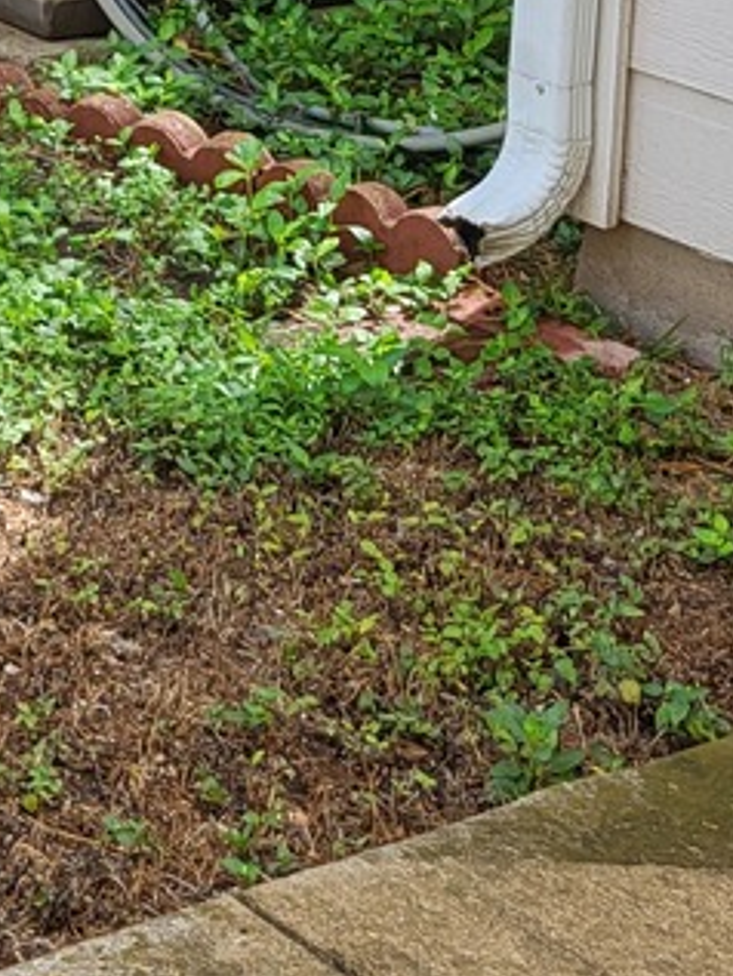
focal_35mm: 118
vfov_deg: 15.1
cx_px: -899
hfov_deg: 11.0
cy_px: -613
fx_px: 3329
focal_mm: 5.4
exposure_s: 1/447
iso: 40
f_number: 1.8
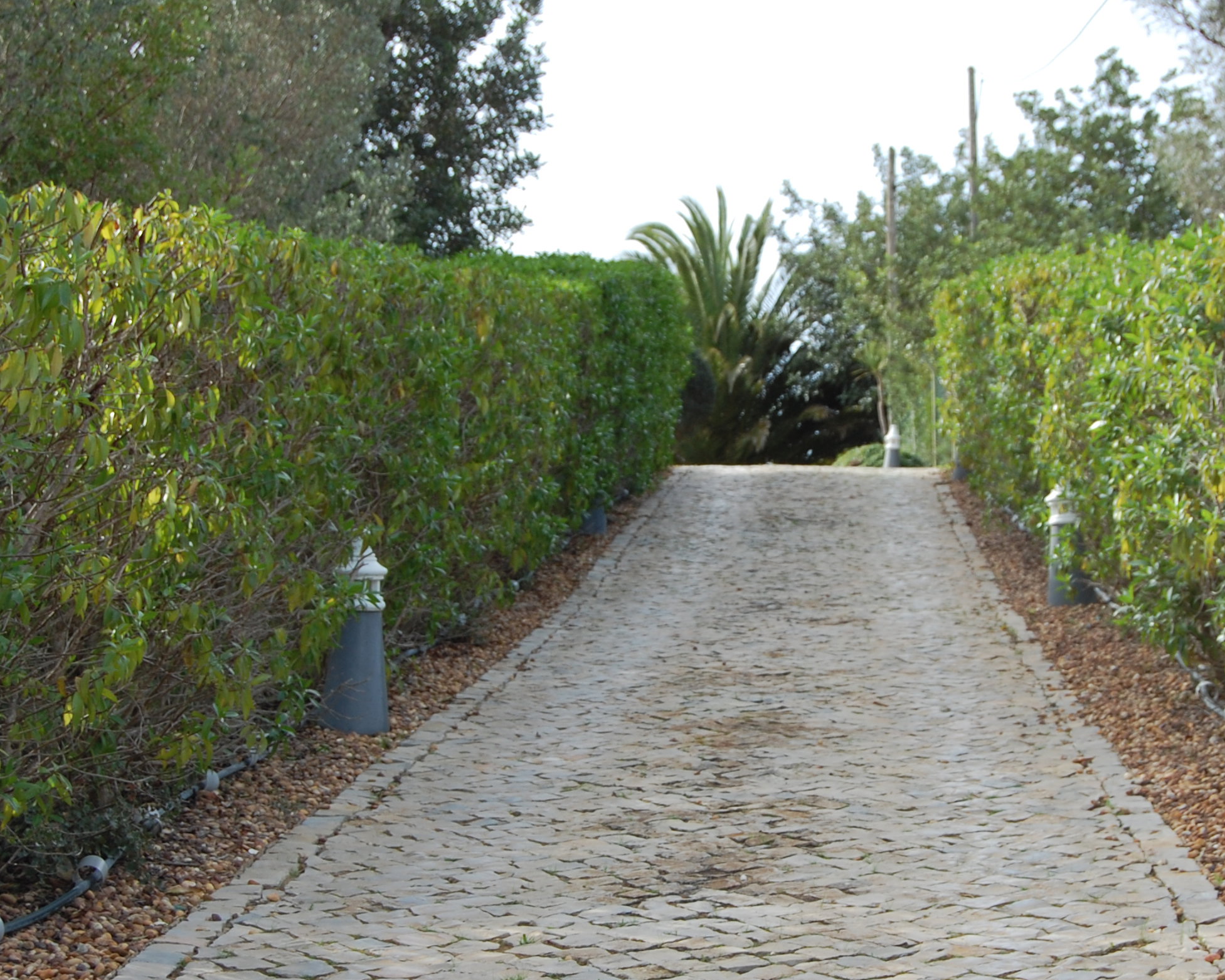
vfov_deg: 16.9
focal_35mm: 91
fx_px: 3299
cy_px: 552
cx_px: 703
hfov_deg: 21.0
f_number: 8
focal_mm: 42
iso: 200
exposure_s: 1/250
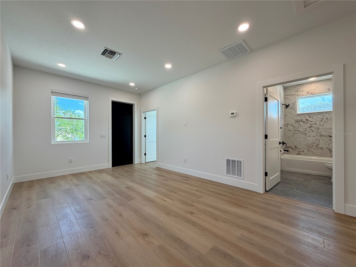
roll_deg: -0.5
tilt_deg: +0.4
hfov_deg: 102.1
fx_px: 144
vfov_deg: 85.7
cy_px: 134
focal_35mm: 14
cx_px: 178
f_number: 2.2
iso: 100
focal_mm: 2.22
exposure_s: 1/120
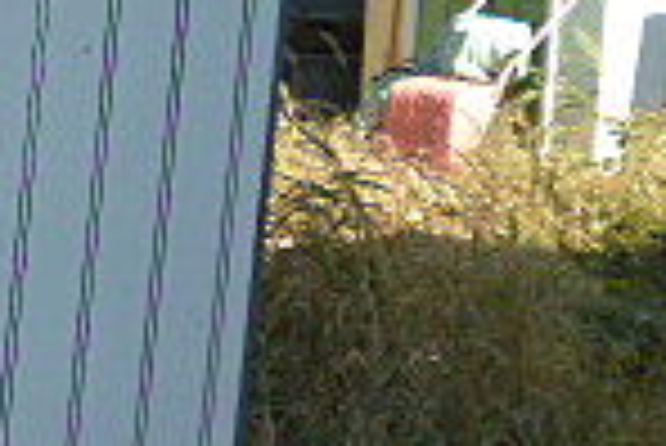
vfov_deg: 12.6
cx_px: -472
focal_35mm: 108
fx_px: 2000
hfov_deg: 16.4
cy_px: 23
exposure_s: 1/400
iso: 100
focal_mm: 4.3
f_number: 2.8
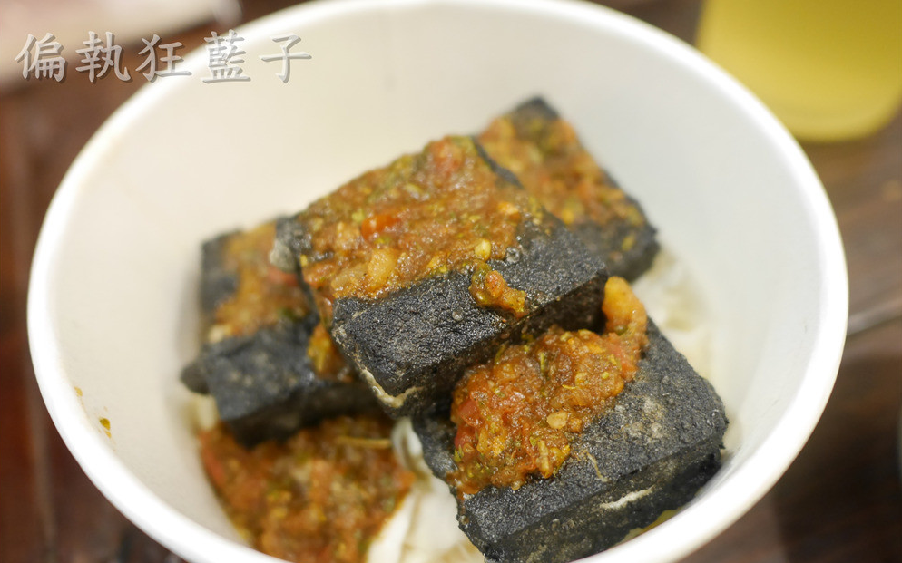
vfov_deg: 39.3
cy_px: 325
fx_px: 787
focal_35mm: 32
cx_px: 449
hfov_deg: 59.7
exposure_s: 1/60
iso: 1250
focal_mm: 15
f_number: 2
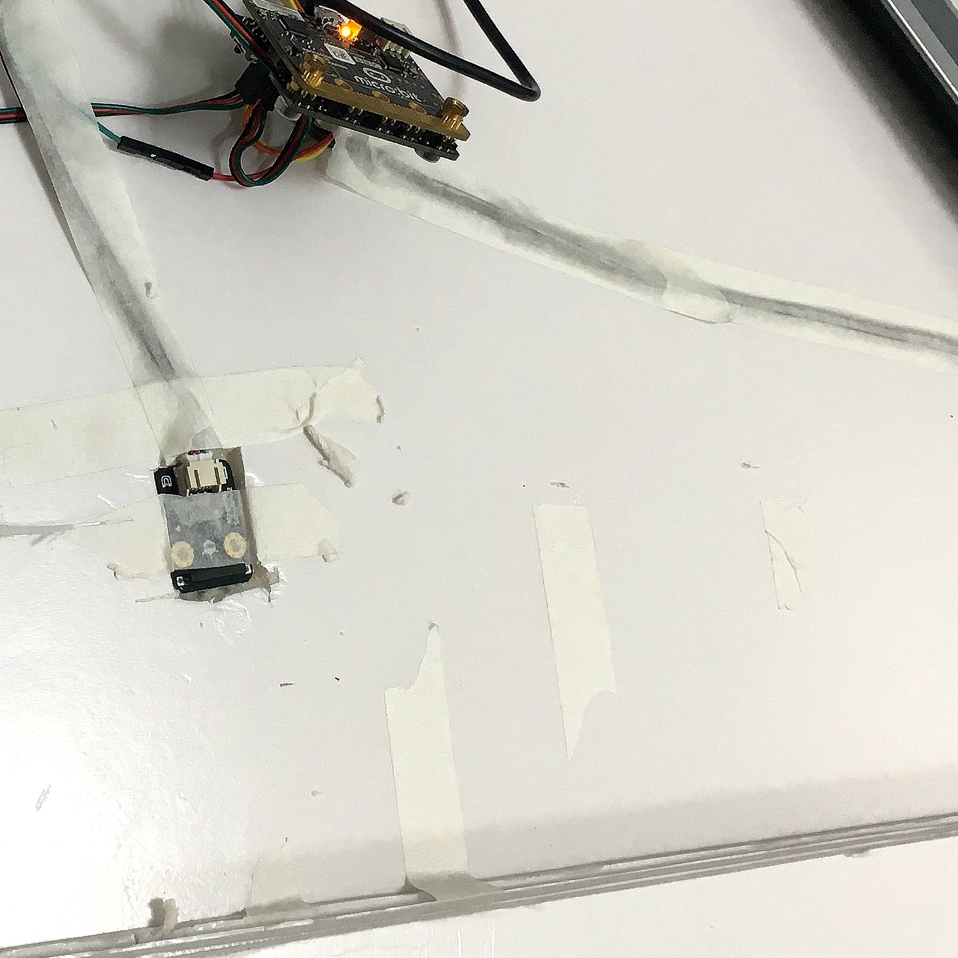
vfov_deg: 26.6
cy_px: 265
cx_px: 110
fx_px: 2004
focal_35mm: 64
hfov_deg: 26.1
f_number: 2.2
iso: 64
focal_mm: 4.15
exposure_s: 1/33
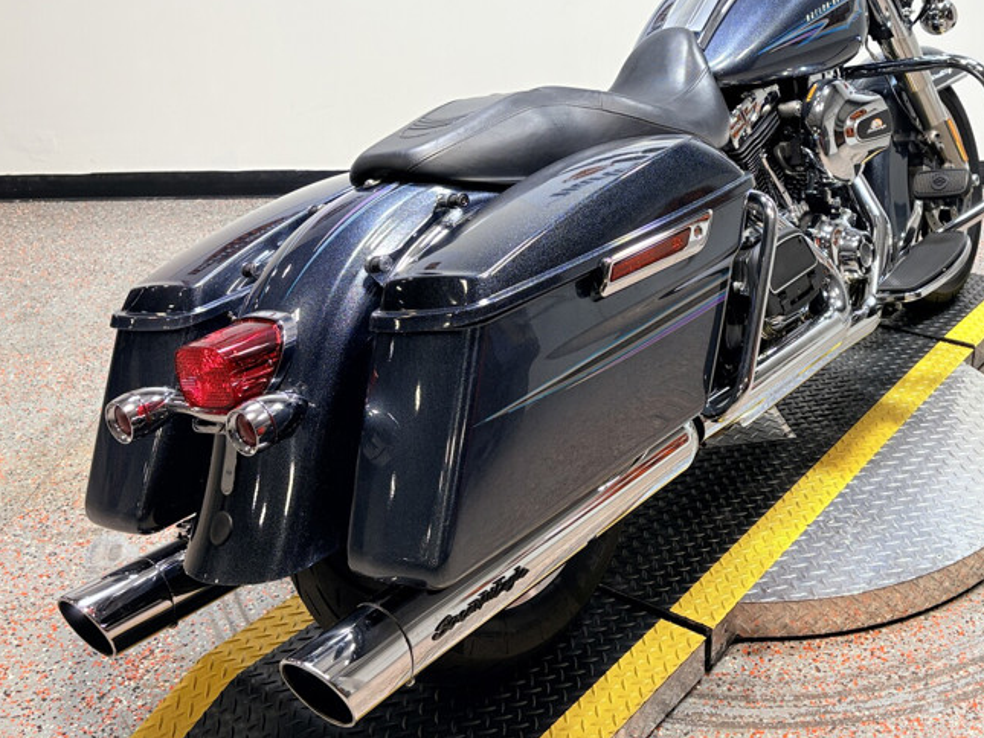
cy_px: 154
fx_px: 1223
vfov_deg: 32.7
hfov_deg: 43.3
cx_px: 648
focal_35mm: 43
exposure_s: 1/120
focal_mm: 5.96
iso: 40
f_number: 1.6
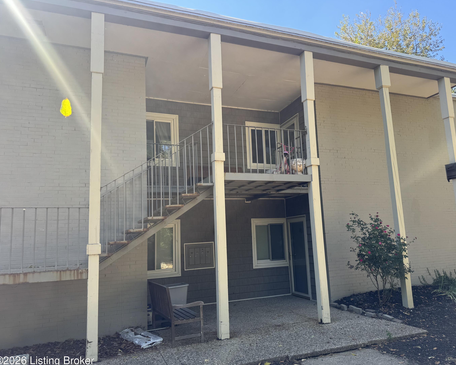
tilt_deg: +6.5
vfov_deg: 54.9
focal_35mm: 26
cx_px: 247
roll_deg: +3.4
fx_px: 351
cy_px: 188
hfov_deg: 65.9
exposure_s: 1/577
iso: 80
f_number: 1.78
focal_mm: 6.76
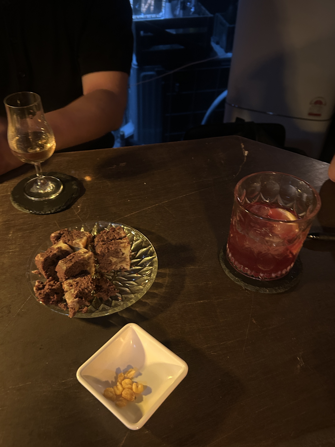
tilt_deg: -44.4
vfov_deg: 67.3
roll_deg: -0.9
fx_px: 335
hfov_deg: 53.1
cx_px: 168
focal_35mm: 26
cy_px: 224
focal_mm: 5.7
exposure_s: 1/15
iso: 1250
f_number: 1.5
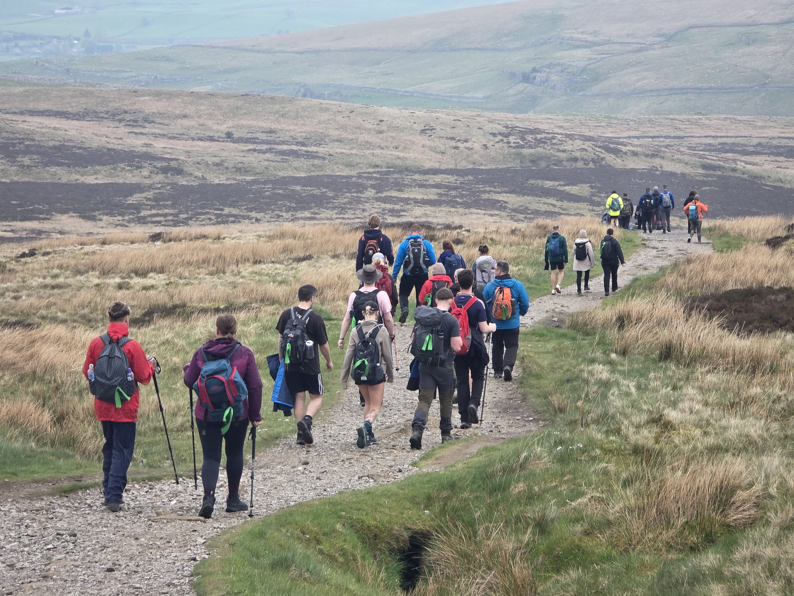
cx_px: 397
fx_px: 2638
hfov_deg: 17.1
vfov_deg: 12.9
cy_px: 298
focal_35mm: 115
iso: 200
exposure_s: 1/100
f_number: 3.4
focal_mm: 18.6
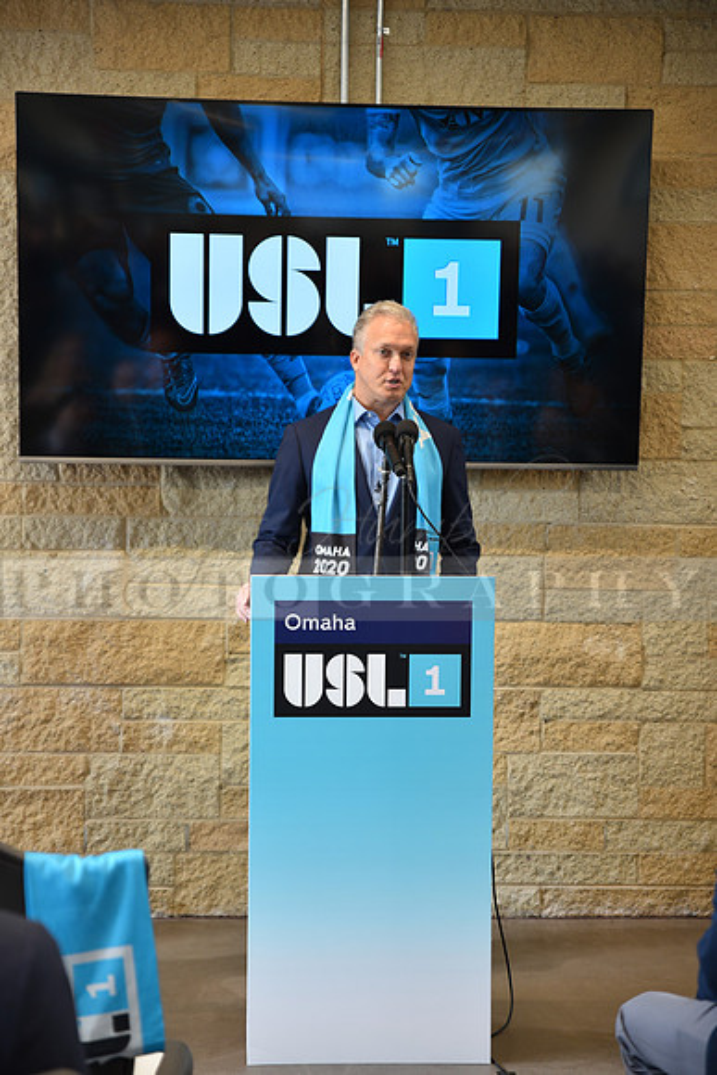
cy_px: 538
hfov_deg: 19.5
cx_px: 358
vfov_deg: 28.8
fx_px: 2090
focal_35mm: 70
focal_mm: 70
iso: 400
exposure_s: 1/60
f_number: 2.8
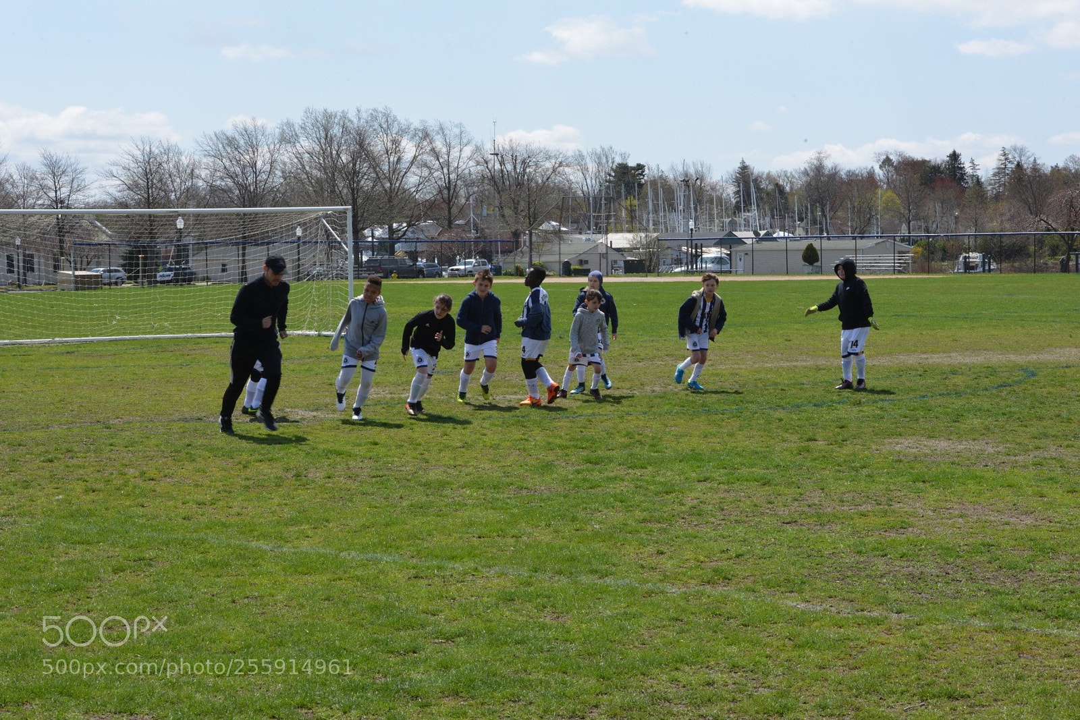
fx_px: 2100
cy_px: 360
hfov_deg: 28.8
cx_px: 540
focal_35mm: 70
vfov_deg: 19.5
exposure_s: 1/125
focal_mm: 70
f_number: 22
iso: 450
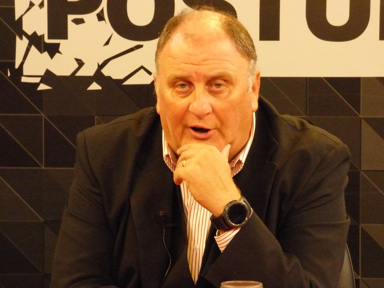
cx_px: 192
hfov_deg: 9.9
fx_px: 2219
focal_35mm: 200
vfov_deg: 7.4
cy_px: 144
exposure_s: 1/80
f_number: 8
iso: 3200
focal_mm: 35.78
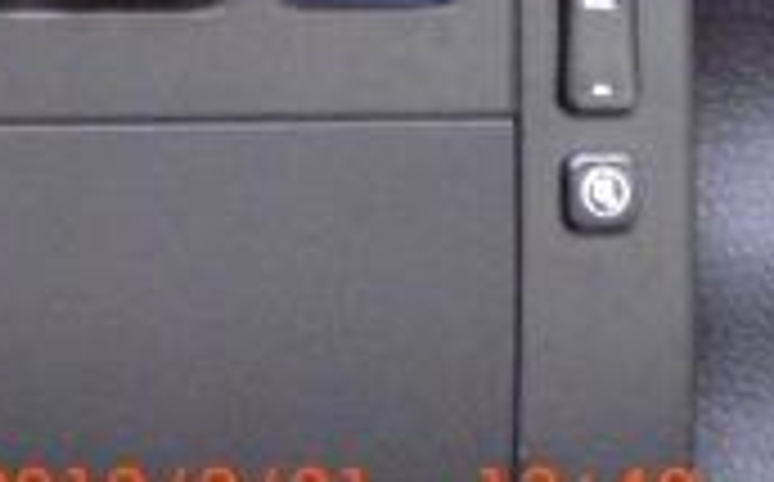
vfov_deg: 8.4
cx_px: -567
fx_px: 3160
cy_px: -360
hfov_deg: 12.8
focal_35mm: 150
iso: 800
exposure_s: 1/8
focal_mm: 6.2
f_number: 2.7
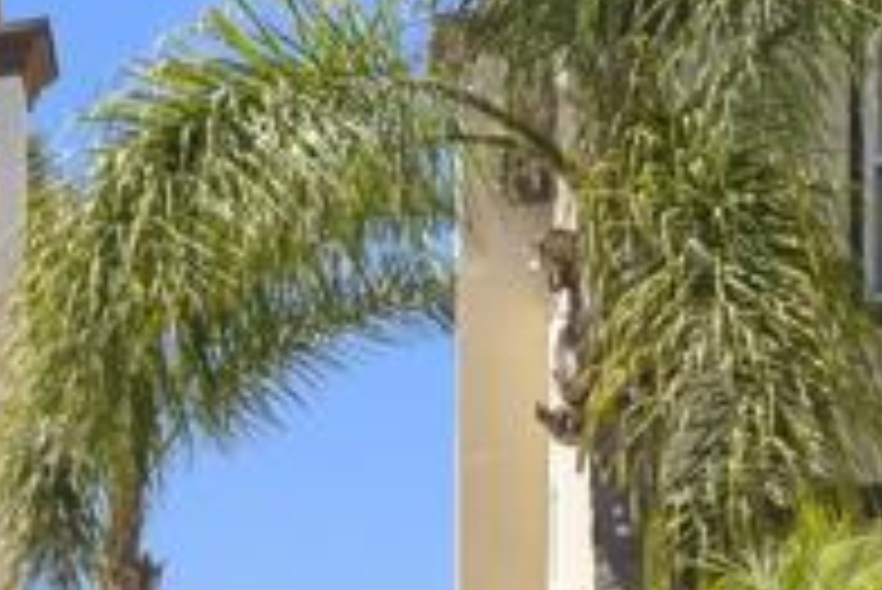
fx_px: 3580
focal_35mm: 146
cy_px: 462
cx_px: -1364
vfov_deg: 9.4
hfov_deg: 11.2
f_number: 8
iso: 500
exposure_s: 1/400
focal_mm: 28
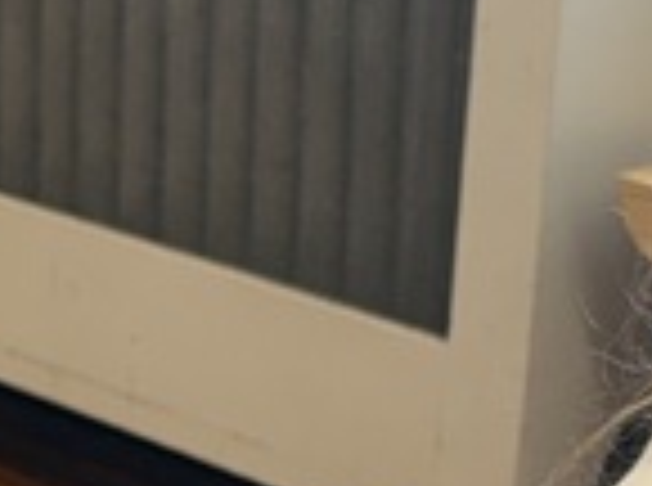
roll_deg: -1.5
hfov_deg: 11.6
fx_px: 3194
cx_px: 58
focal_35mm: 170
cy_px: 612
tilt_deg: -20.5
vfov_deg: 8.6
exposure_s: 1/120
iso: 100
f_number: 1.78
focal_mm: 6.76
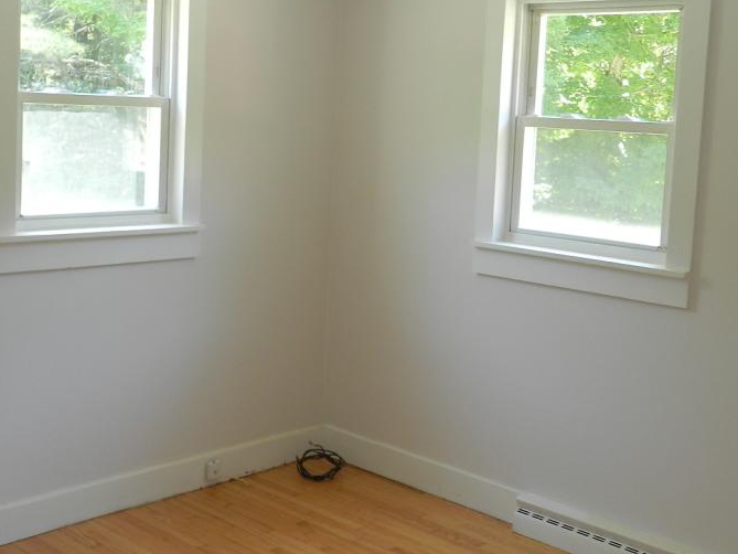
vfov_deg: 29.5
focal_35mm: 49
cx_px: 331
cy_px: 201
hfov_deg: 38.9
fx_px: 1045
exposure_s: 1/30
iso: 180
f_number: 3.7
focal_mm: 5.6
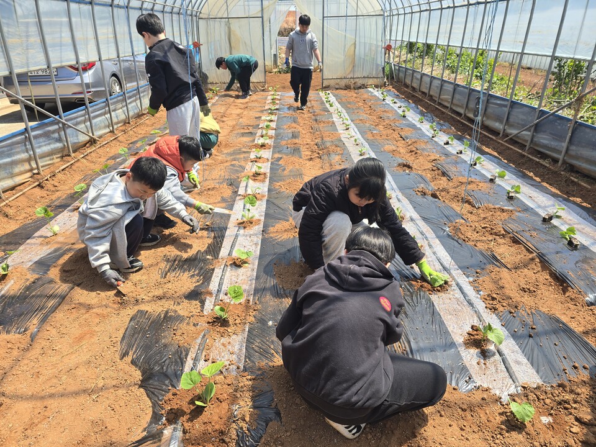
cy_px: 224
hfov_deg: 73.9
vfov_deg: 58.9
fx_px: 396
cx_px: 298
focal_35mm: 23
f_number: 1.7
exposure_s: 1/340
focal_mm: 6.3
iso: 12
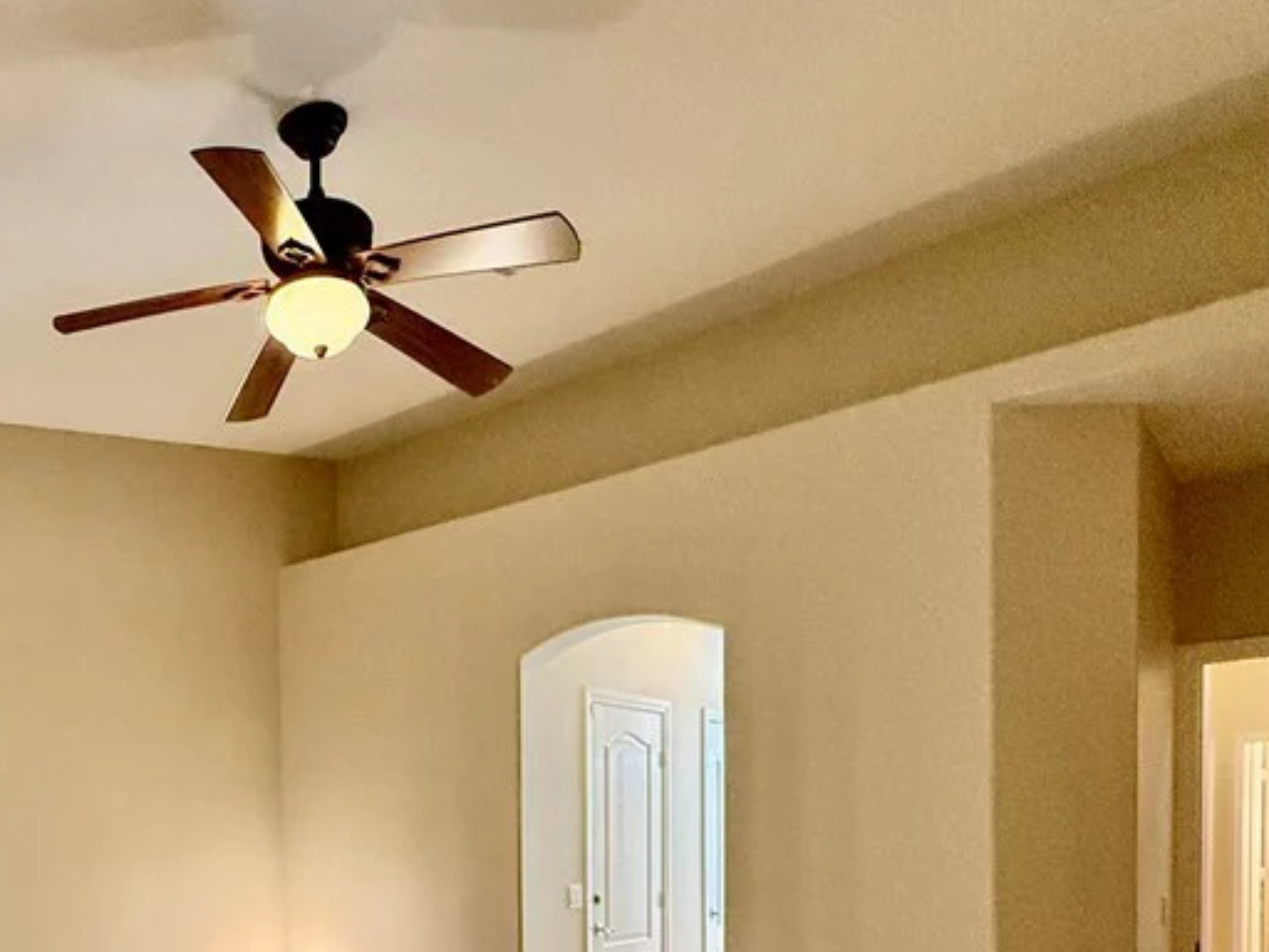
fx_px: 1026
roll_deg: +0.6
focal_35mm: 28
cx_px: 265
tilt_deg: -0.9
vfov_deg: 45.3
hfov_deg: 58.8
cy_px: 848
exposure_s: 1/60
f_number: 2.2
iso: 500
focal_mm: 2.22
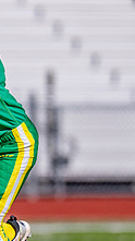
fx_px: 5241
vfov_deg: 2.6
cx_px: -123
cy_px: 144
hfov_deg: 1.5
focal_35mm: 822
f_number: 2.8
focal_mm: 200
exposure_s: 1/8000
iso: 250
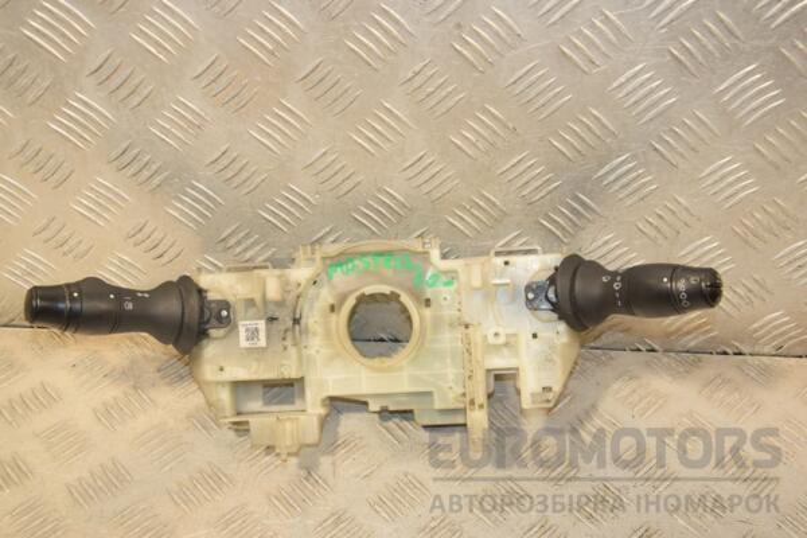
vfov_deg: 28.1
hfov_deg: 41.1
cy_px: 269
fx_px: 1076
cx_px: 404
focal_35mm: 48
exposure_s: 1/200
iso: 800
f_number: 6.3
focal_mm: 32
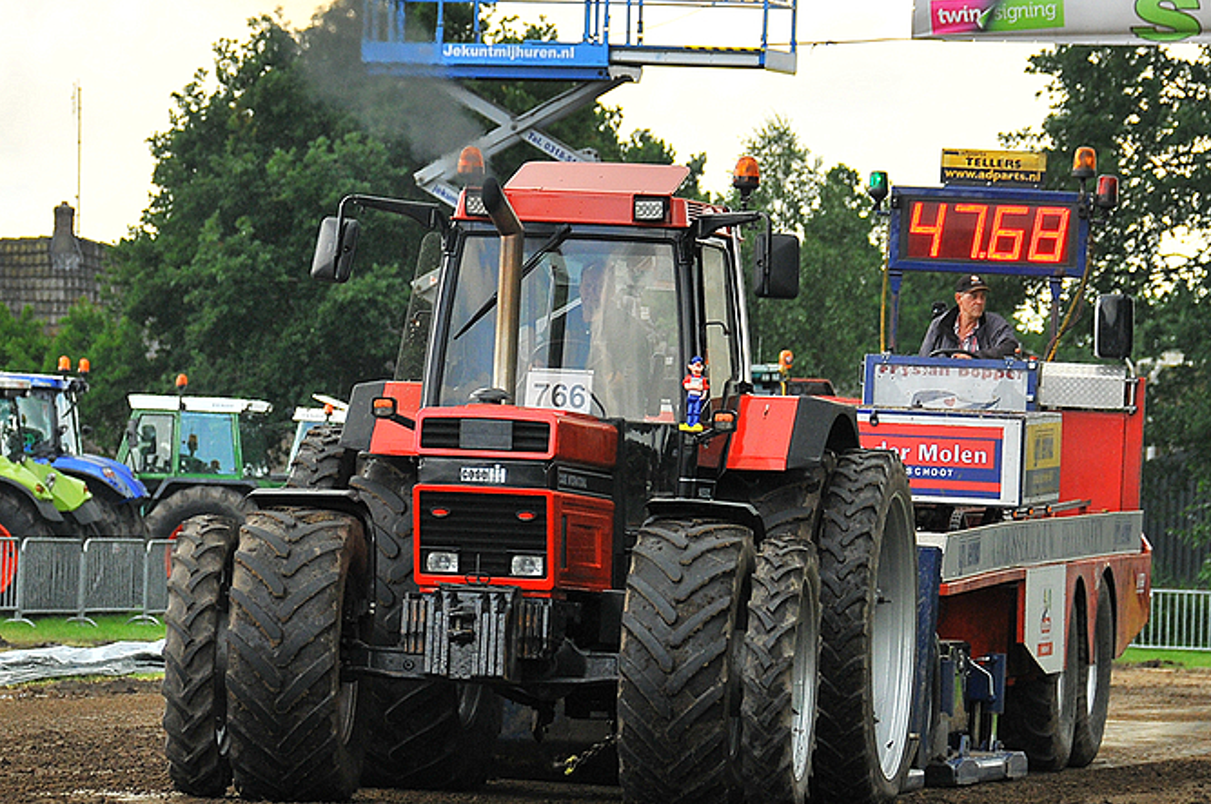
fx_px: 9668
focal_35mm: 288
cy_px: 450
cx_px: 592
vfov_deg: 4.8
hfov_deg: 7.2
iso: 500
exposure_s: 1/800
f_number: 5.6
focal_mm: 125
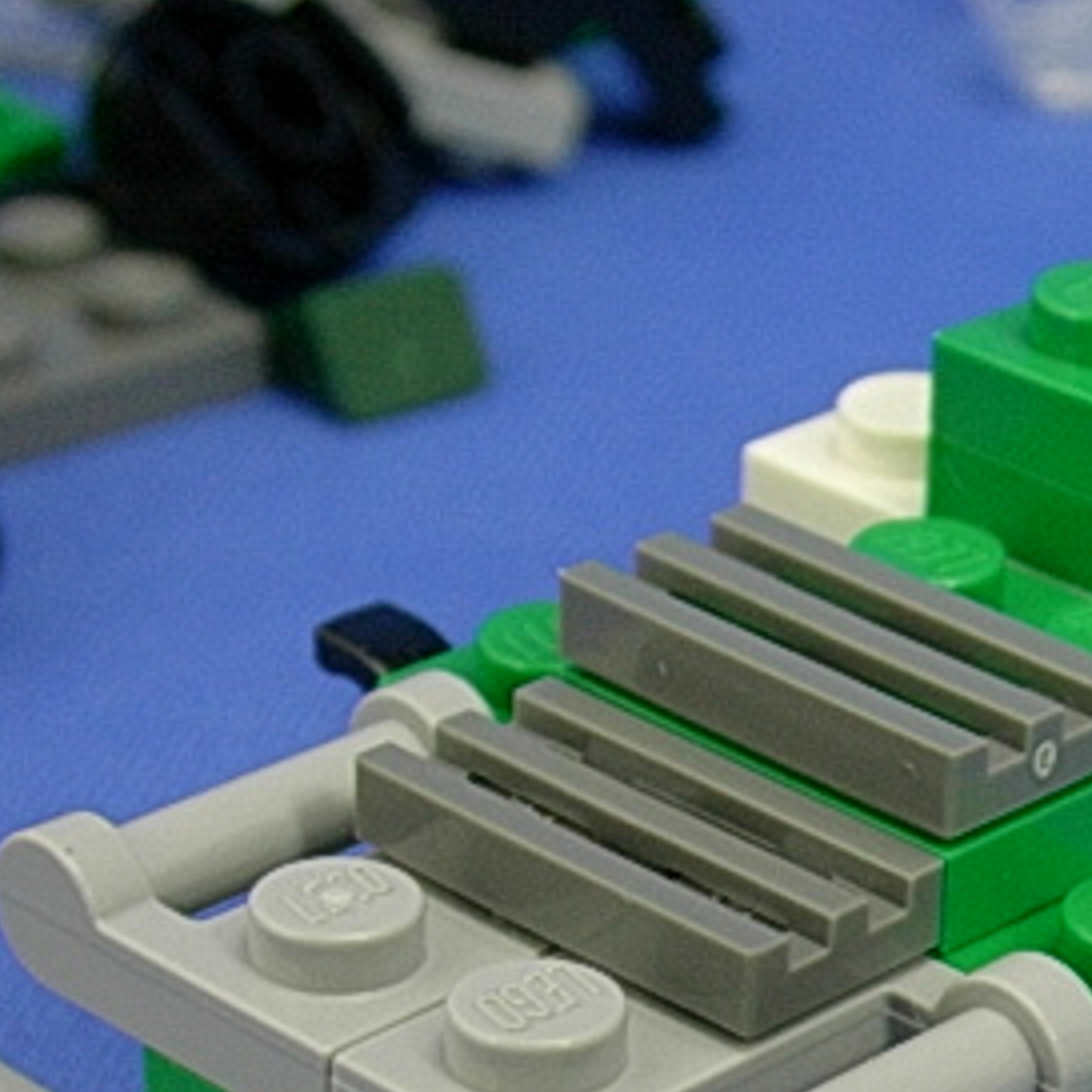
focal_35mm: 139
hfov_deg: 12.4
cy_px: 956
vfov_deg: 12.5
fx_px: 4961
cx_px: 1104
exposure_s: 1/14.6
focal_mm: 10.2
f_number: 3.6
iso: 70
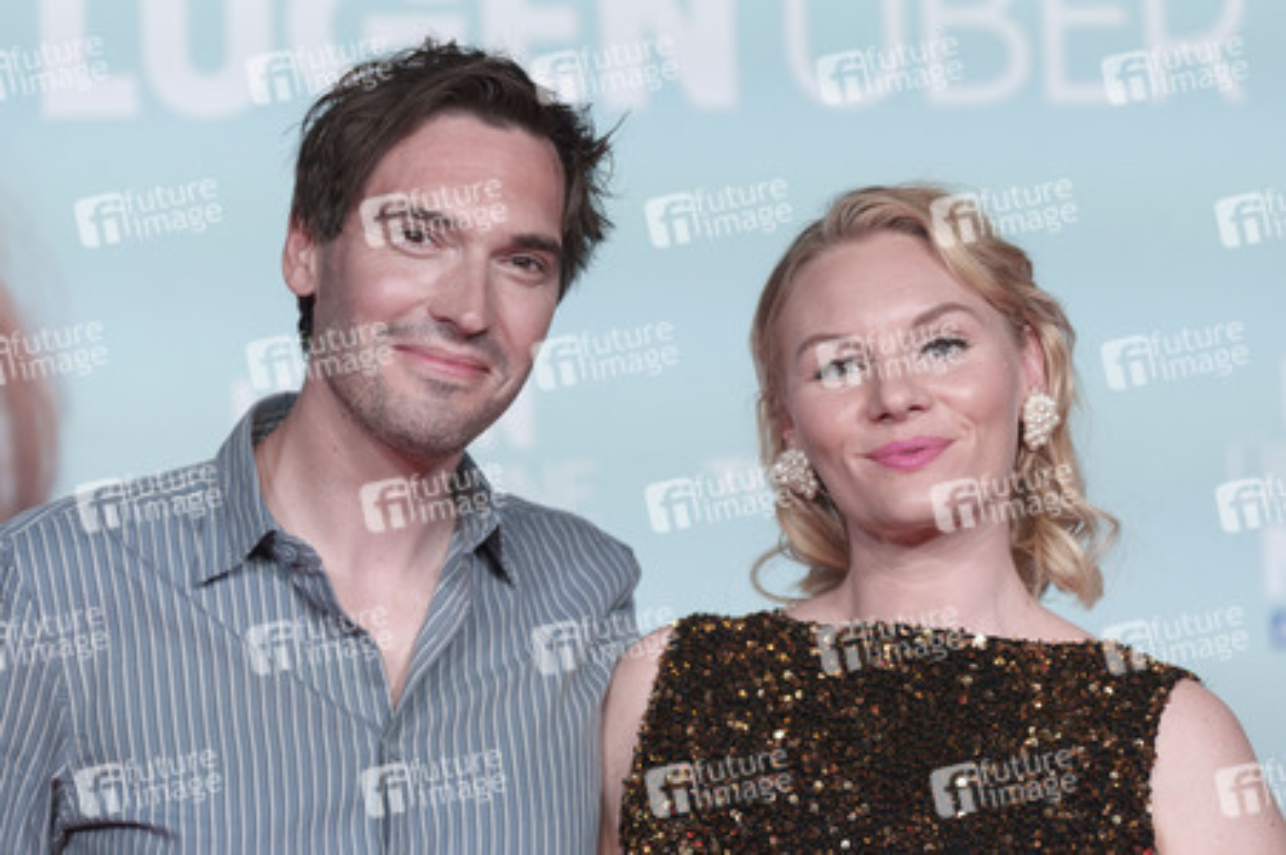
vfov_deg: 10.1
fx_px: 4855
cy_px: 428
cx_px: 643
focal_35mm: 136
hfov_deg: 15.1
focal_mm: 136
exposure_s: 1/160
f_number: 3.5
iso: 500
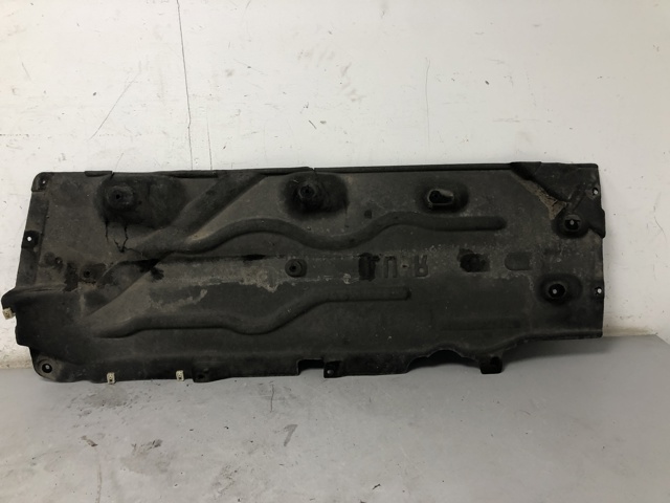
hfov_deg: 63.4
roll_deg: +3.8
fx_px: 542
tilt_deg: -16.3
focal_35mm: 28
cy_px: 252
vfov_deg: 49.7
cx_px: 335
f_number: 1.8
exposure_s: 1/33
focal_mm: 4
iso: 40
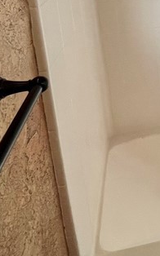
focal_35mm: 45
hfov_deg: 23.0
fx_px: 314
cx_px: 242
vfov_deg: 38.8
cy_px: -5
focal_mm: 1.57
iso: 80
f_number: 1.8
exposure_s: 1/120
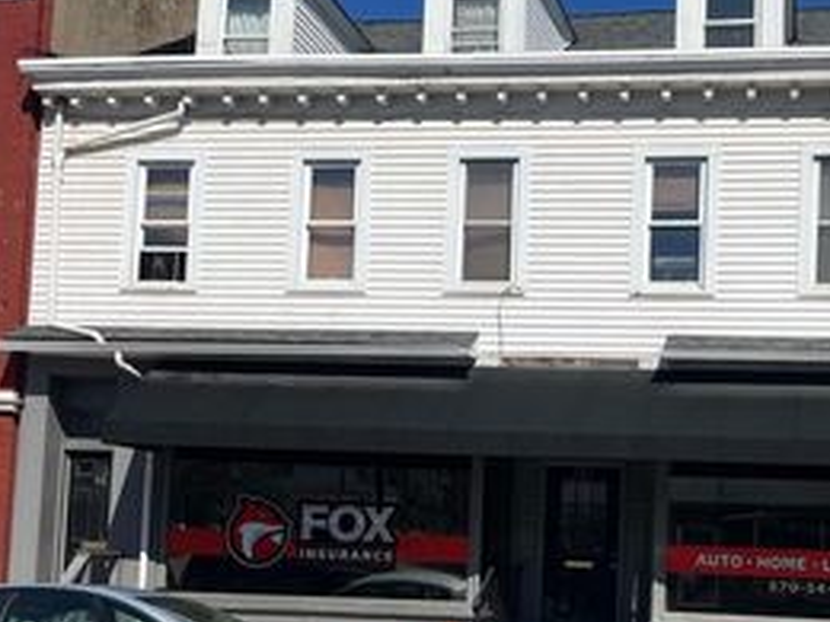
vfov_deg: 28.7
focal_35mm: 50
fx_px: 1199
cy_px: 455
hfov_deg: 37.2
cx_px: 632
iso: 32
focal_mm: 4.2
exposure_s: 1/6897
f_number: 1.6
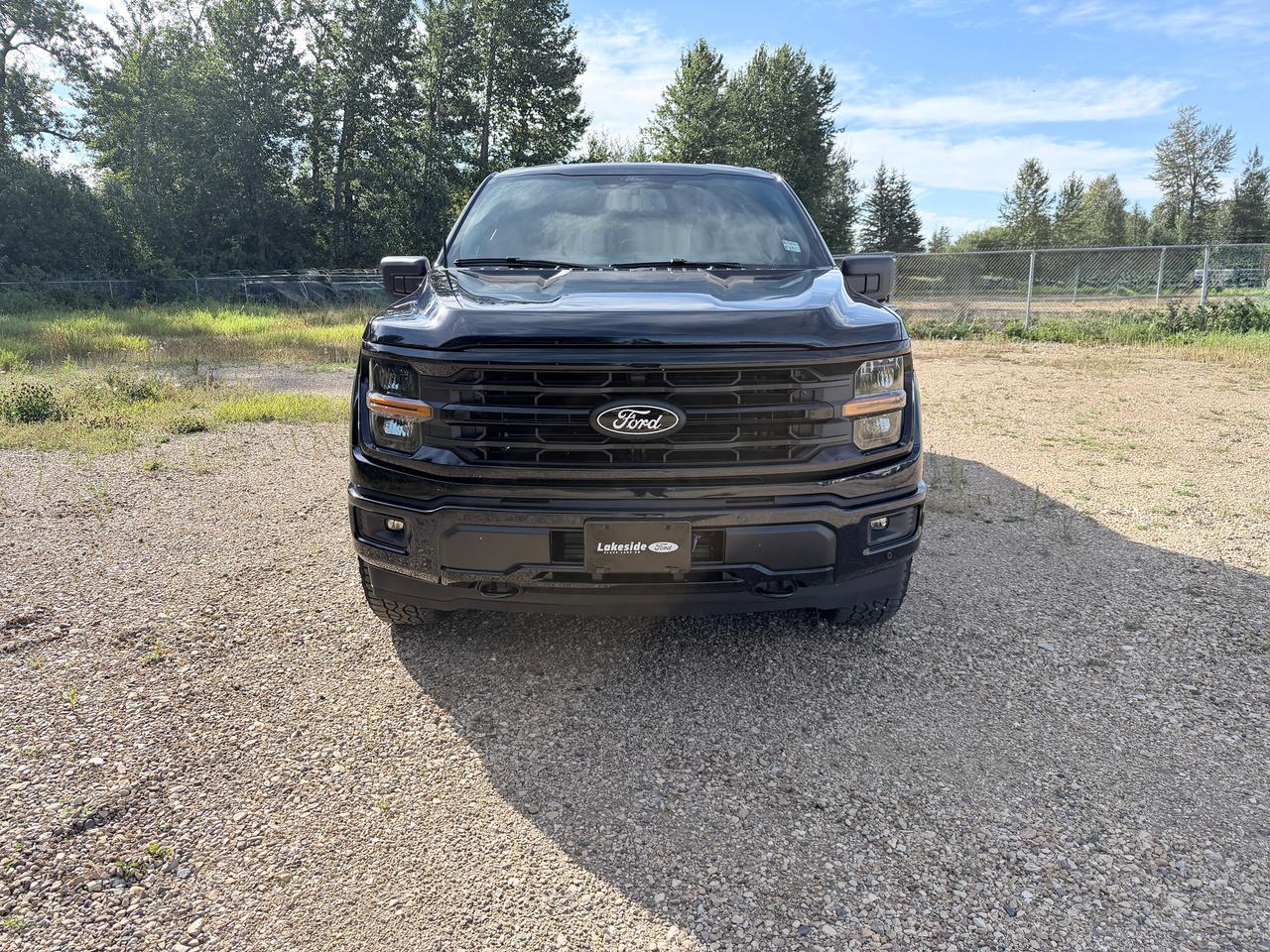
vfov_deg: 56.8
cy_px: 476
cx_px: 635
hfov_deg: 71.6
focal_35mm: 24
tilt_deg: -12.5
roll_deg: +0.2
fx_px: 881
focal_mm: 6.76
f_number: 1.78
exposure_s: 1/3021
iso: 100
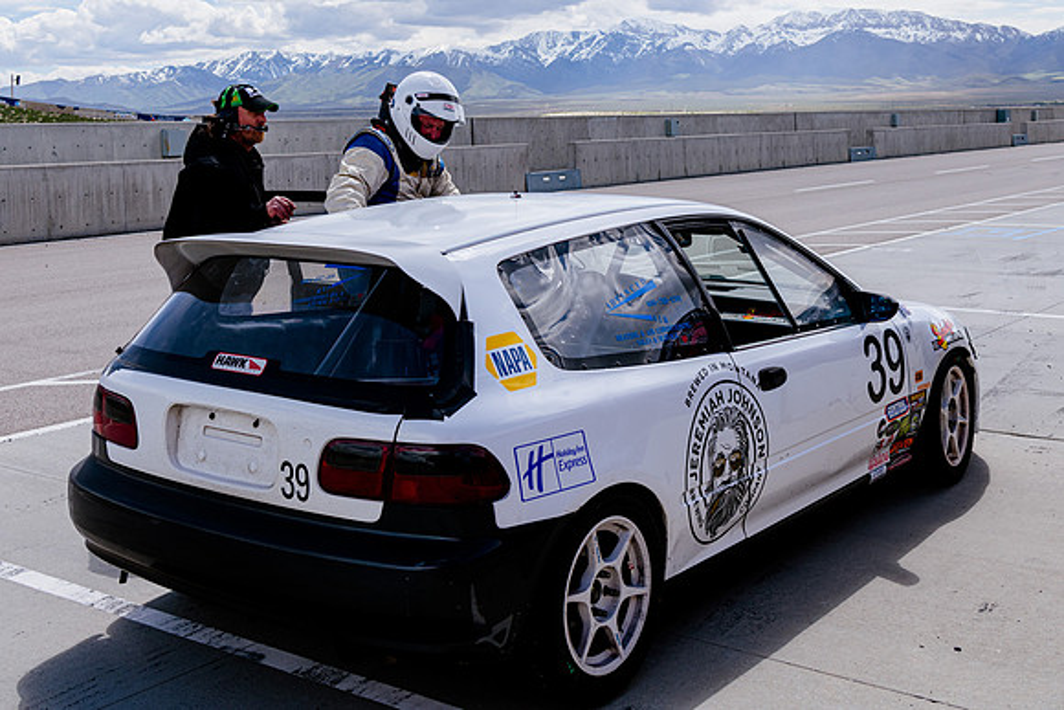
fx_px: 1368
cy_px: 180
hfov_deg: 42.5
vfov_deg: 28.7
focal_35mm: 46
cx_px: 539
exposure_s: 1/640
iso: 125
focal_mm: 31
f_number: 6.3
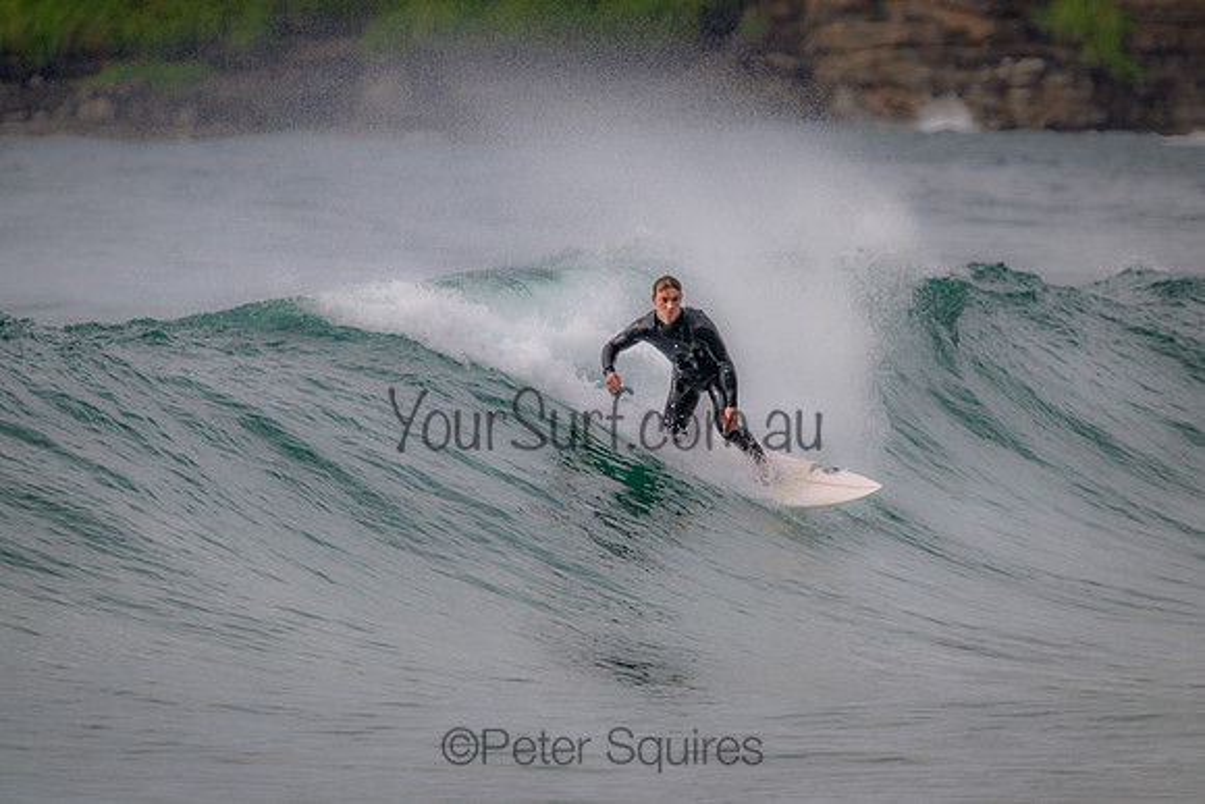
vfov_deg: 1.7
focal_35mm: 800
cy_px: 402
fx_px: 26783
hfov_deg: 2.6
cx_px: 602
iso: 1400
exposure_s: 1/2000
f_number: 11
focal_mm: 800
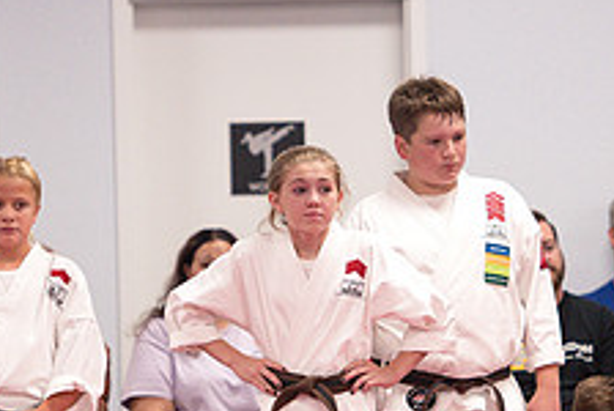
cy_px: 341
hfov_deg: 5.5
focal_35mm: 375
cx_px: 277
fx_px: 6404
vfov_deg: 3.7
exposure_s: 1/400
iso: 1600
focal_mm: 145
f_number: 2.8
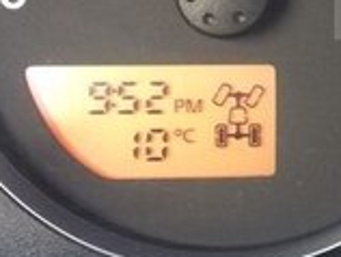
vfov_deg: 12.2
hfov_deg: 14.9
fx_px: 1194
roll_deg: -2.5
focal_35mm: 121
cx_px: 537
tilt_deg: -22.7
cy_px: 8
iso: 125
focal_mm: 4.15
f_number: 2.2
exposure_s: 1/33
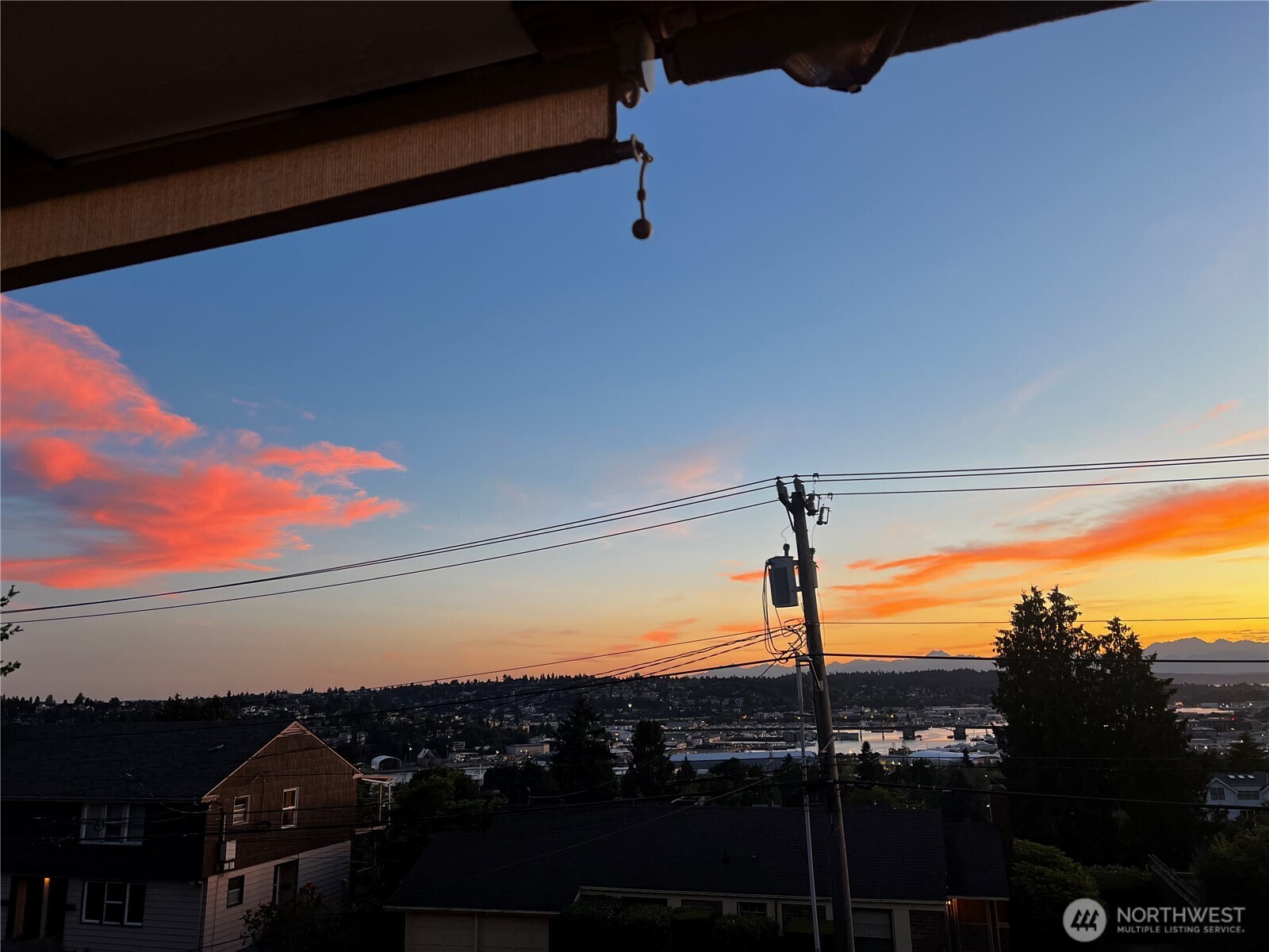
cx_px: 634
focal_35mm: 26
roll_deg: +2.2
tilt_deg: +13.1
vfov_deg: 53.1
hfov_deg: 67.3
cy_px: 476
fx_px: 953
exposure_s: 1/121
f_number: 1.5
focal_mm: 5.7
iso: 80
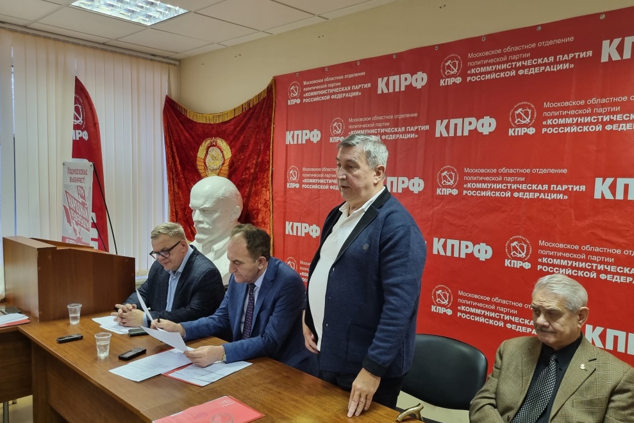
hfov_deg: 65.5
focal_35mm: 28
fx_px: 493
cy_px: 220
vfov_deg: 46.4
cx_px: 326
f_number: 1.8
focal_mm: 5.4
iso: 250
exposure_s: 1/50
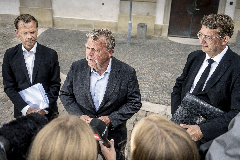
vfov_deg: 37.9
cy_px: 80
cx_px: 120
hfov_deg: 54.4
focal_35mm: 35
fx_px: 233
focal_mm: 35
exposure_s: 1/160
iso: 50
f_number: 4.5
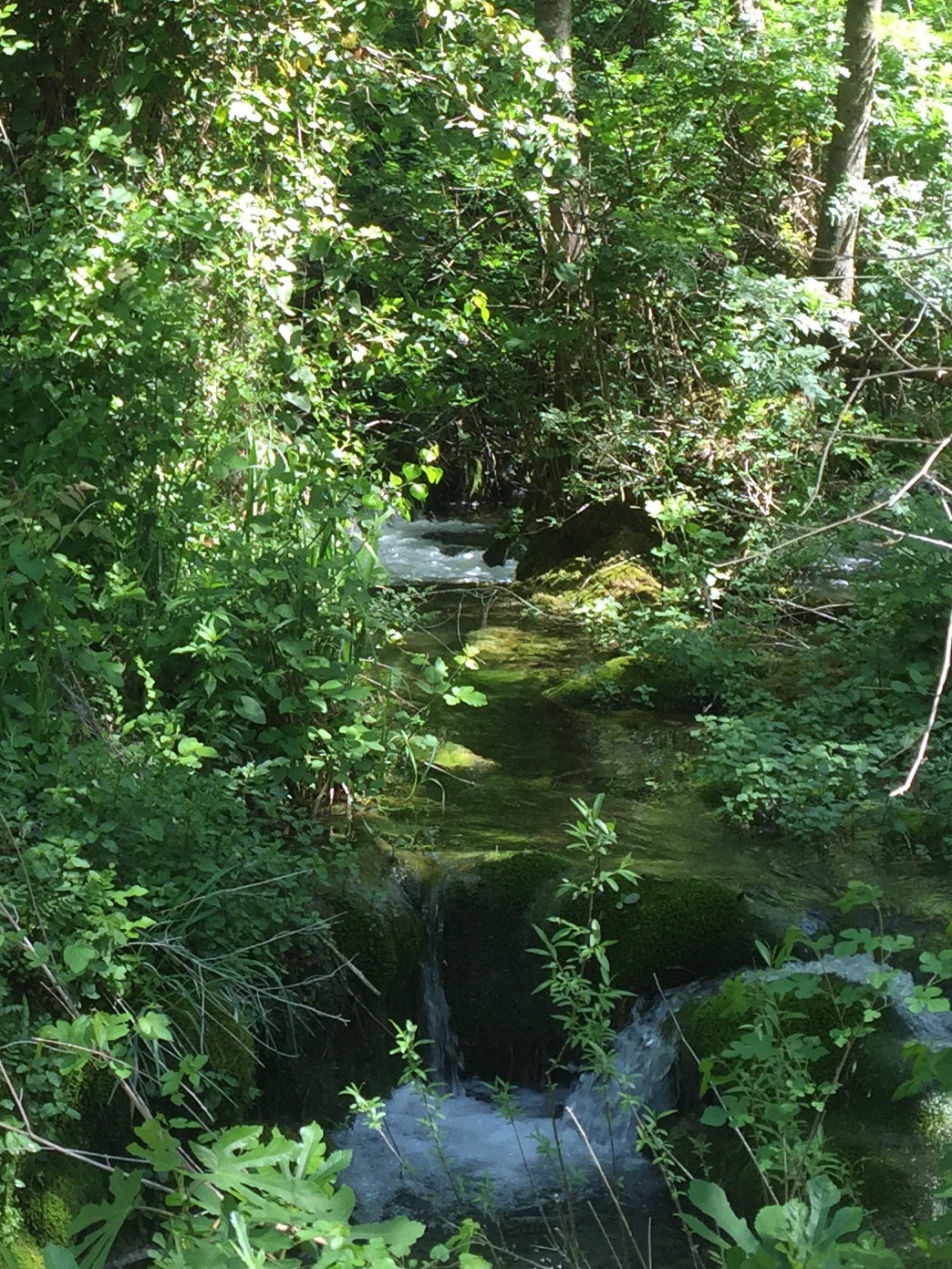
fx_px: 2493
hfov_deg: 21.0
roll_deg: +0.3
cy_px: 387
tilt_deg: -3.3
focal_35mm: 68
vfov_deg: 28.3
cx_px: 36
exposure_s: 1/165
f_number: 2.2
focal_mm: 4.15
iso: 32
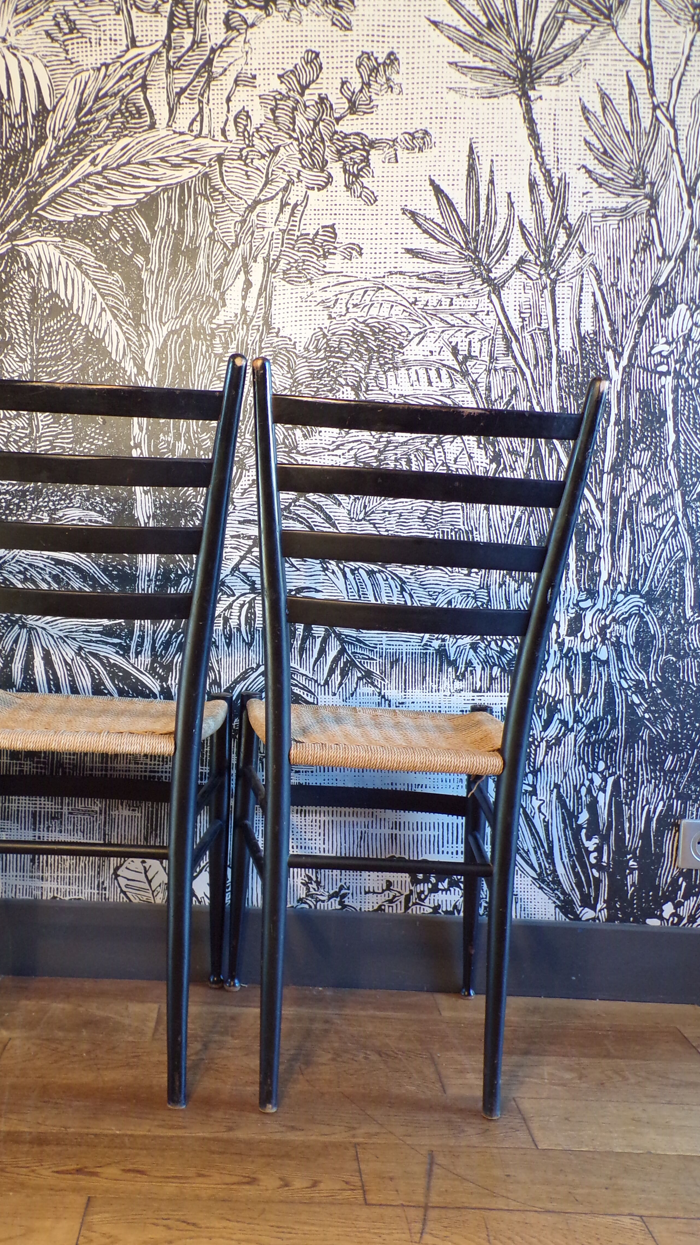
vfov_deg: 62.6
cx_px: 249
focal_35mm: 31
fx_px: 1023
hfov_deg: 37.5
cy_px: 628
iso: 236
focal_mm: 5
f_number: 3.1
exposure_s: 1/17
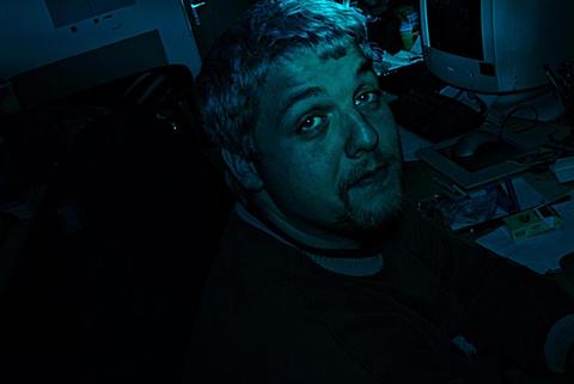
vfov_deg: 32.0
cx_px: 287
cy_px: 192
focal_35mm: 42
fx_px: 670
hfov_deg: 46.4
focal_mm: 28
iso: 100
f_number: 6.7
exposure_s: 1/60
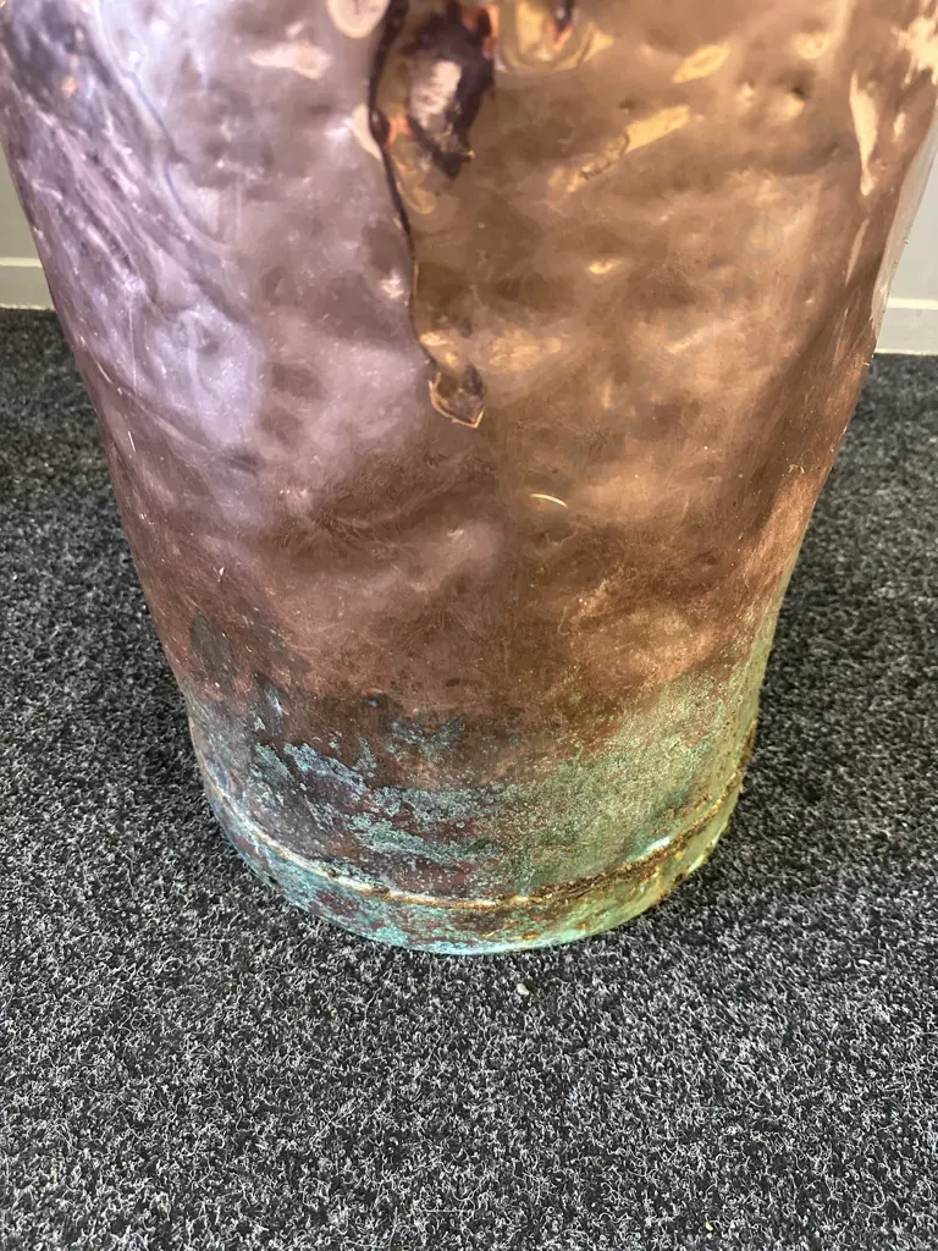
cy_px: 626
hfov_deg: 56.8
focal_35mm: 24
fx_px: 867
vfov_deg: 71.6
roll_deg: +0.8
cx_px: 469
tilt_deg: -44.0
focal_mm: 6.86
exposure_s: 1/50
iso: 640
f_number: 1.78
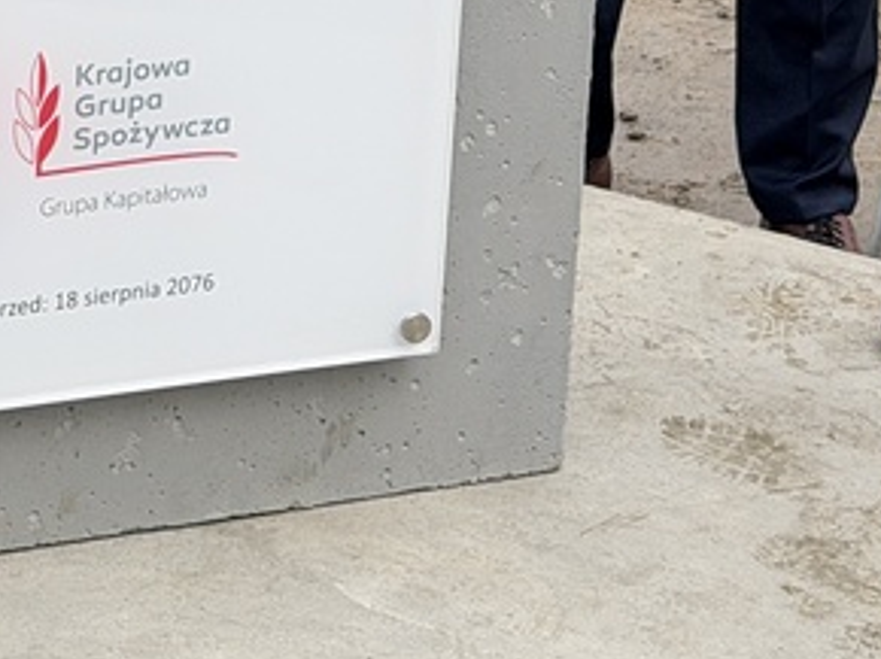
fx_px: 4247
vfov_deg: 8.6
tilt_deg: -13.7
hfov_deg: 11.3
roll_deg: +1.7
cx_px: -513
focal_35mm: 167
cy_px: -416
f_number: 1.78
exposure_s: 1/1883
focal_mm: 6.76
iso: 80
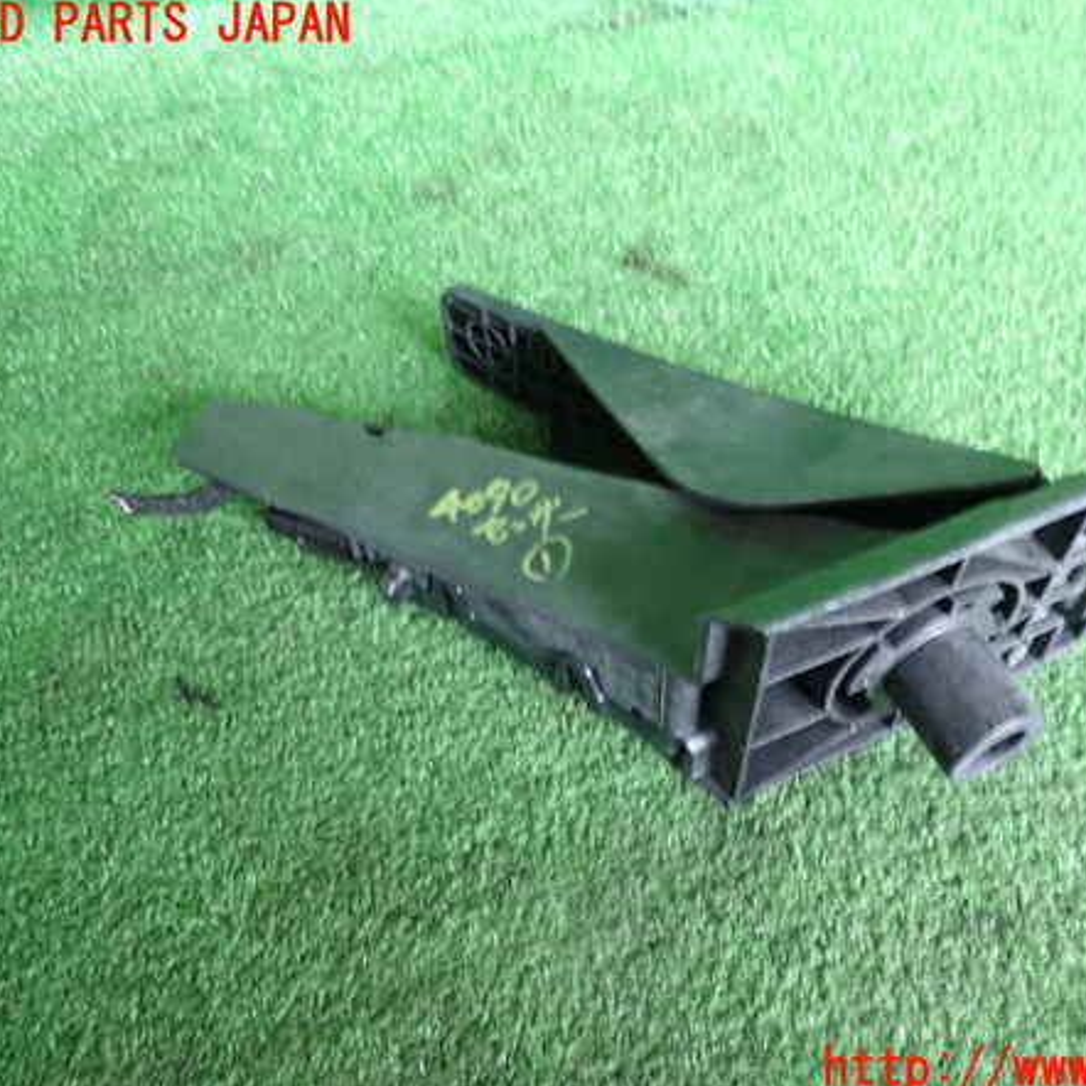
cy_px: 548
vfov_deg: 54.0
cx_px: 641
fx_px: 1065
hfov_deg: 53.7
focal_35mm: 30
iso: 800
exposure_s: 1/15
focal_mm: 4.5
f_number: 2
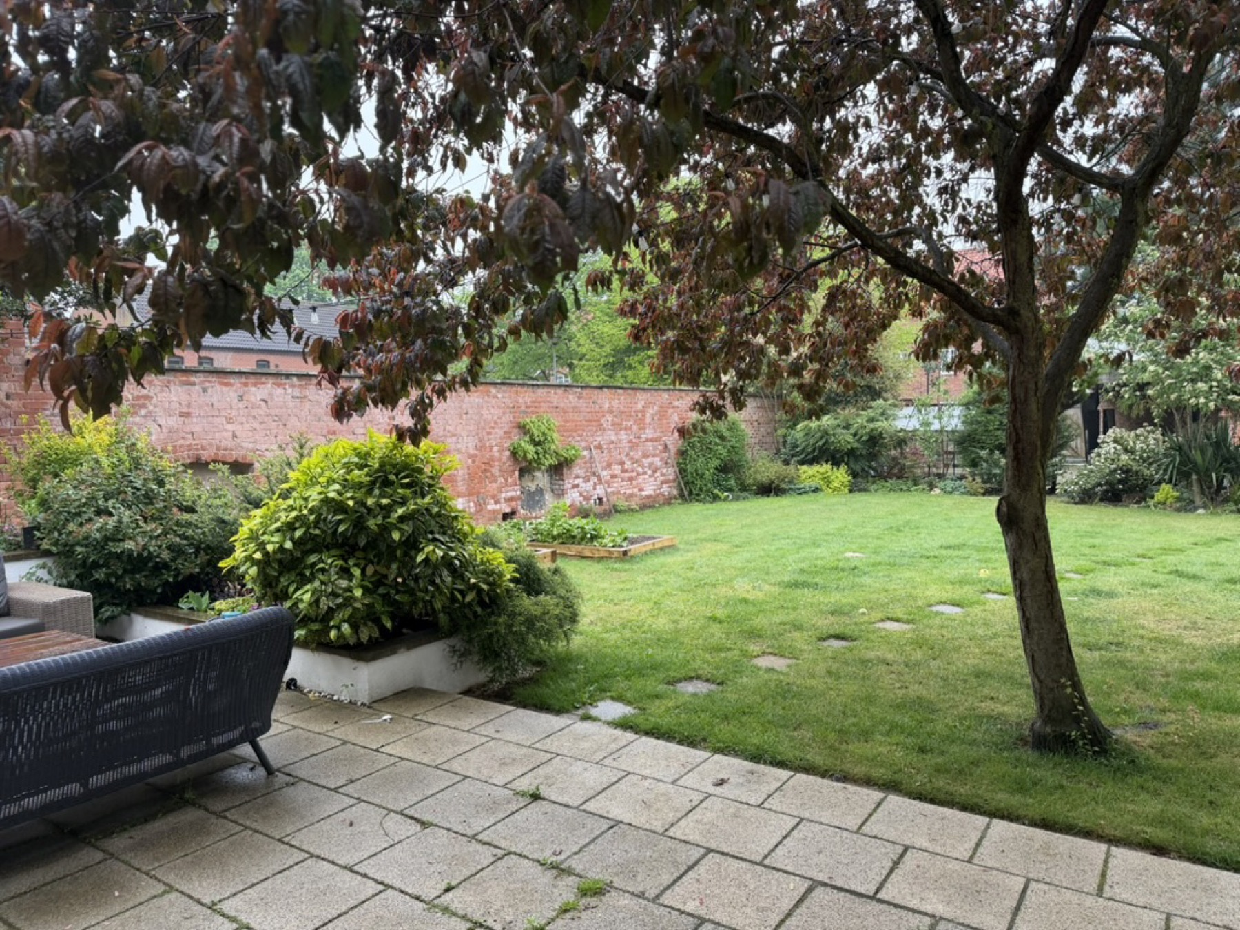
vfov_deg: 56.8
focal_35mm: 24
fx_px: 860
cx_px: 620
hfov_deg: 71.6
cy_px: 465
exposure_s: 1/161
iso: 160
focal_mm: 6.76
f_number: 1.78
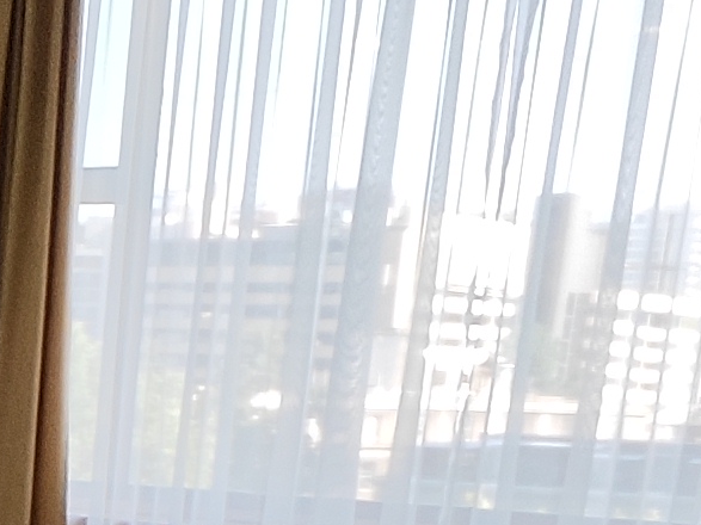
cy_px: 810
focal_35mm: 89
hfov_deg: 19.5
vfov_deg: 15.2
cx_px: -315
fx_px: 1802
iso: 60
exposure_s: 1/37.9
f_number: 2.2
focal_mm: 1.65
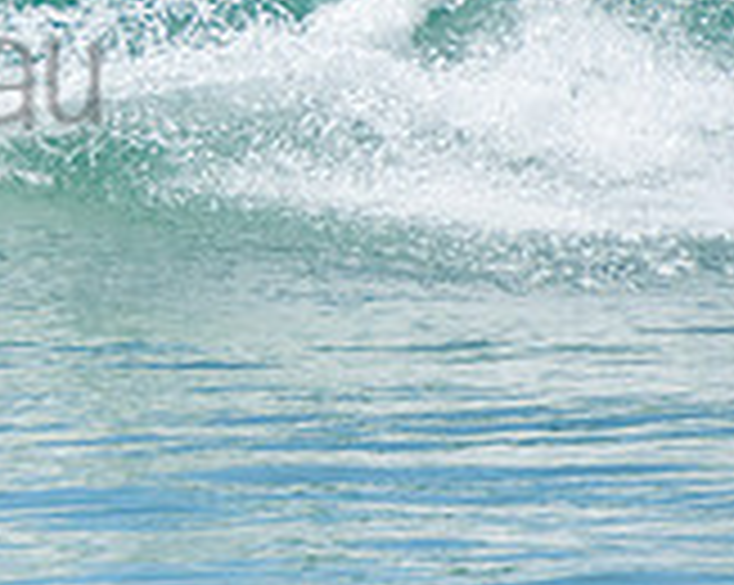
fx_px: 43612
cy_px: 20
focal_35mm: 2010
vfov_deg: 0.8
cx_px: -374
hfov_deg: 1.0
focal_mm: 400
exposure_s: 1/1250
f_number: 5.6
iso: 250
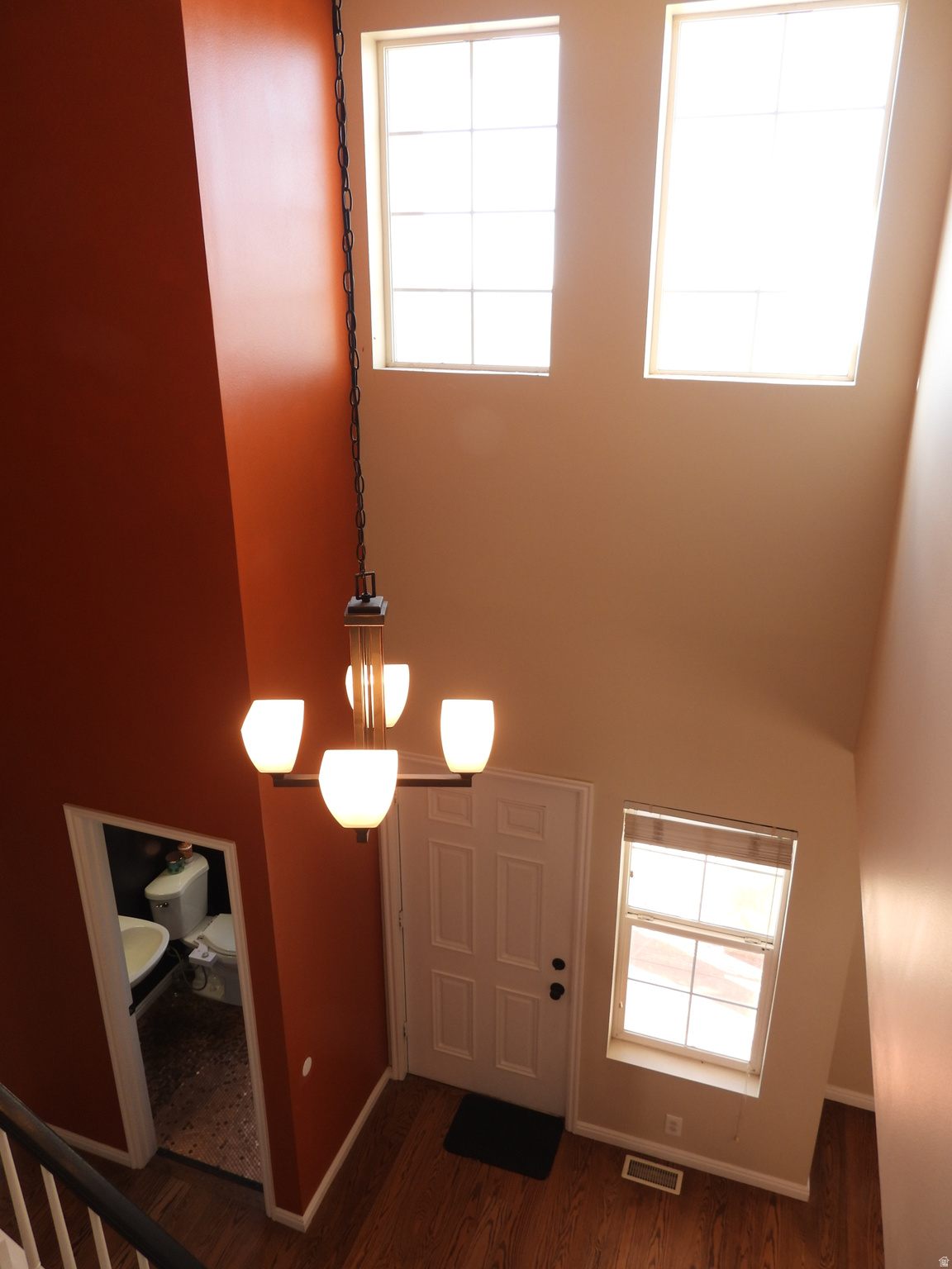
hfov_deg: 56.8
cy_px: 634
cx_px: 476
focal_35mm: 24
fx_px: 880
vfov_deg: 71.6
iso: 100
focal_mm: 4.3
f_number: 2.8
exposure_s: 1/60
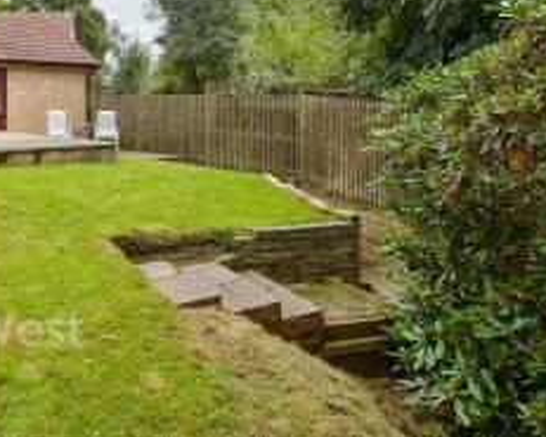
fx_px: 469
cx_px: 78
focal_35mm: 29
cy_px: 72
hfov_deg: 54.4
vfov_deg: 46.7
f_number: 8
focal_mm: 10
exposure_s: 1/160
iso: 160
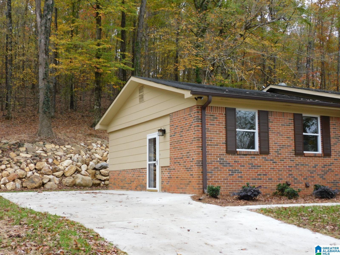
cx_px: 170
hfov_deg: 42.1
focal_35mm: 45
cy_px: 128
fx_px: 442
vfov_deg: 32.2
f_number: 4
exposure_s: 1/100
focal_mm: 8.1
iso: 125
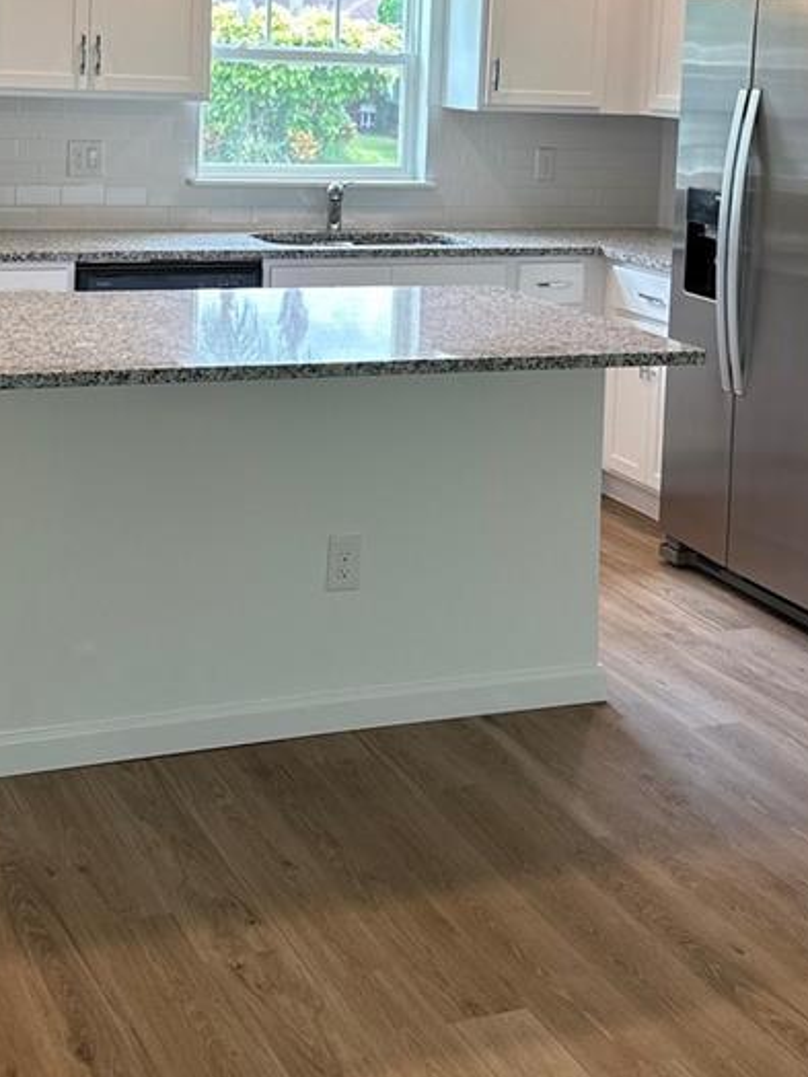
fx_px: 1712
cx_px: 380
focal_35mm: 55
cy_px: 173
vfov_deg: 33.6
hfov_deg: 26.6
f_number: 1.78
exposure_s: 1/120
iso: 100
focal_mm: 6.86
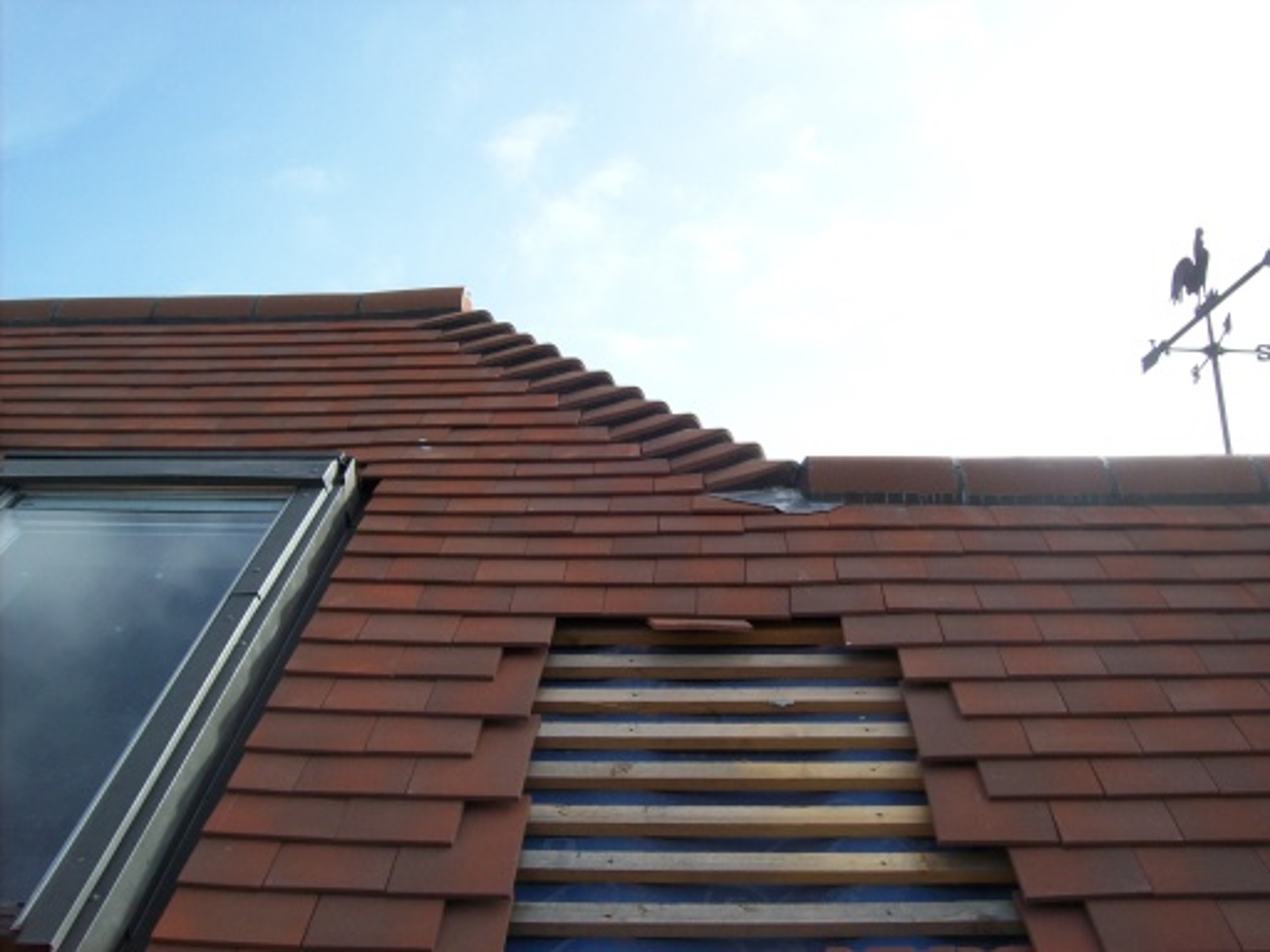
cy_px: 476
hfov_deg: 51.4
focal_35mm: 36
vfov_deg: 39.7
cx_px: 635
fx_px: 1321
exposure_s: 1/297
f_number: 4.8
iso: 80
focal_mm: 6
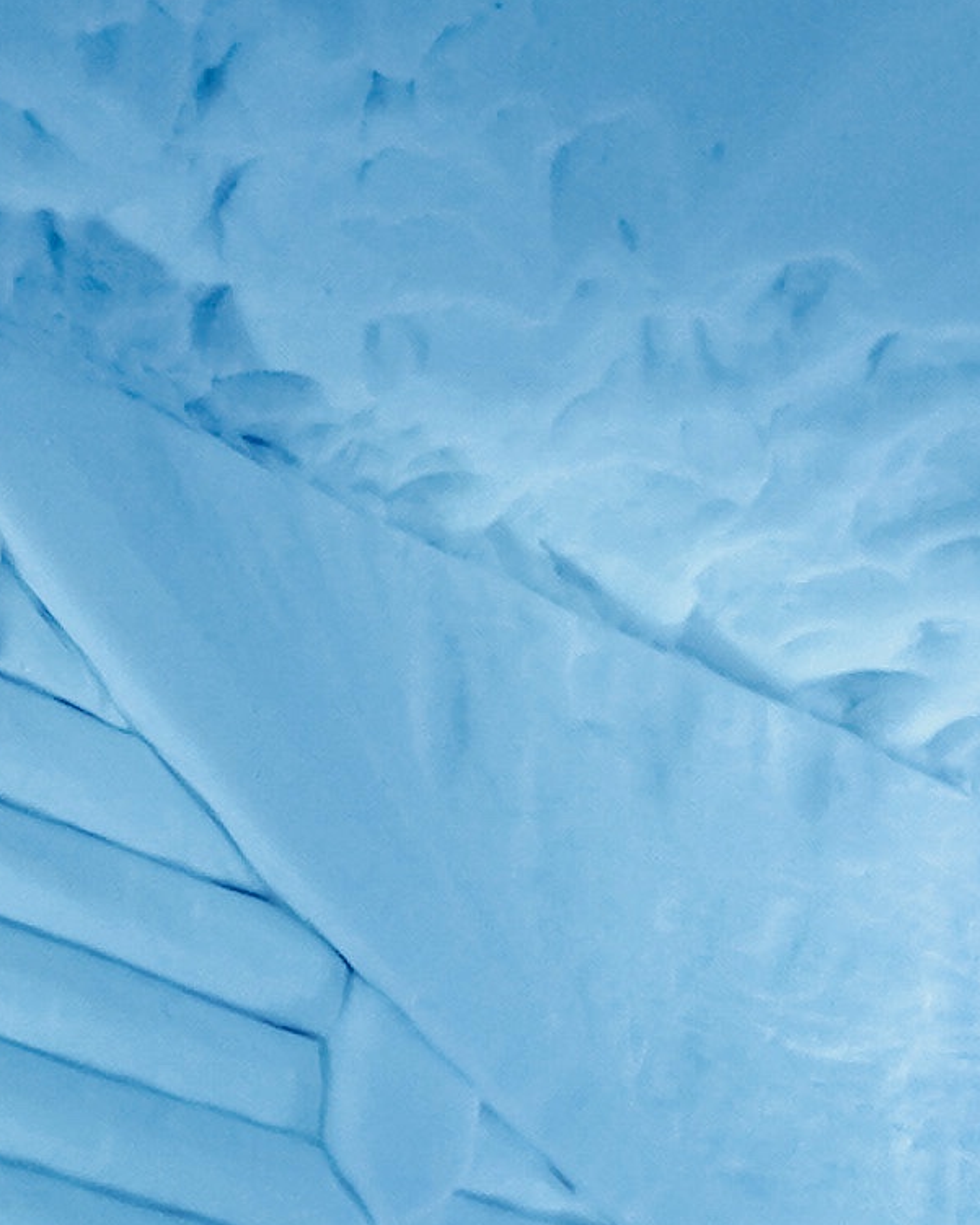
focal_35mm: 120
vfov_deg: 13.1
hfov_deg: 9.8
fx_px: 4350
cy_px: 2704
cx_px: 2937
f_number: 2.8
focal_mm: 16
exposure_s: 1/100
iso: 640
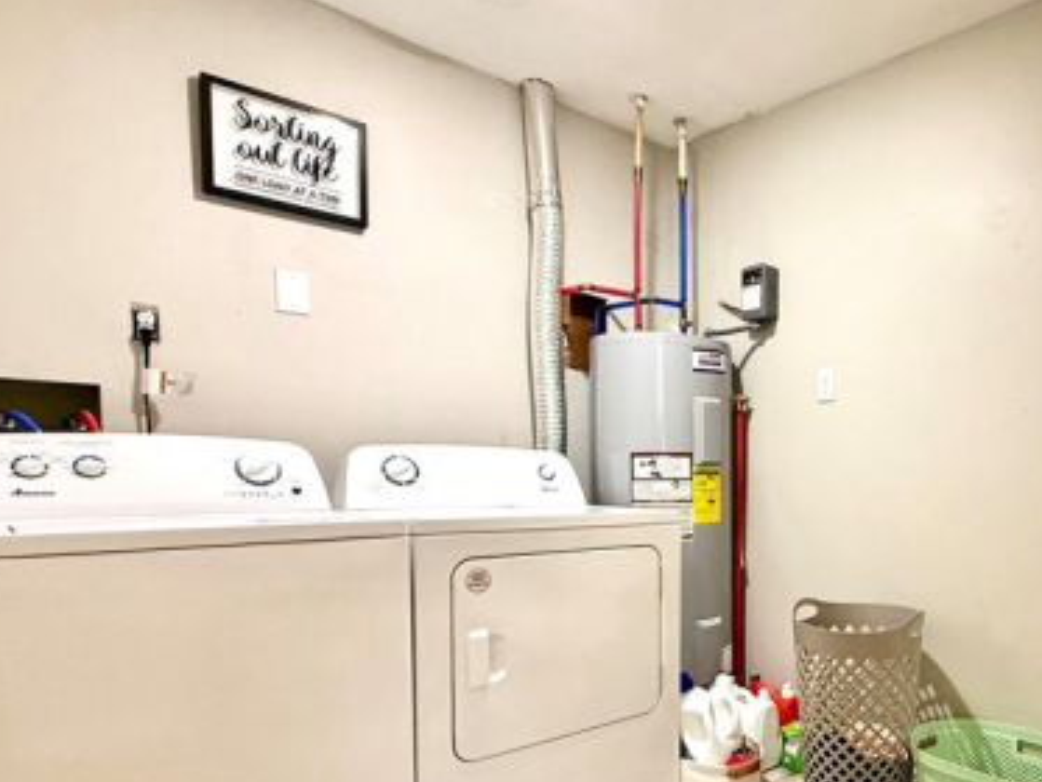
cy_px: 508
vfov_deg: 54.0
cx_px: 842
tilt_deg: -2.2
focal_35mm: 25
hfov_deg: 63.1
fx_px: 753
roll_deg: +1.2
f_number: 2.2
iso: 320
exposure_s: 1/60
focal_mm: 2.22
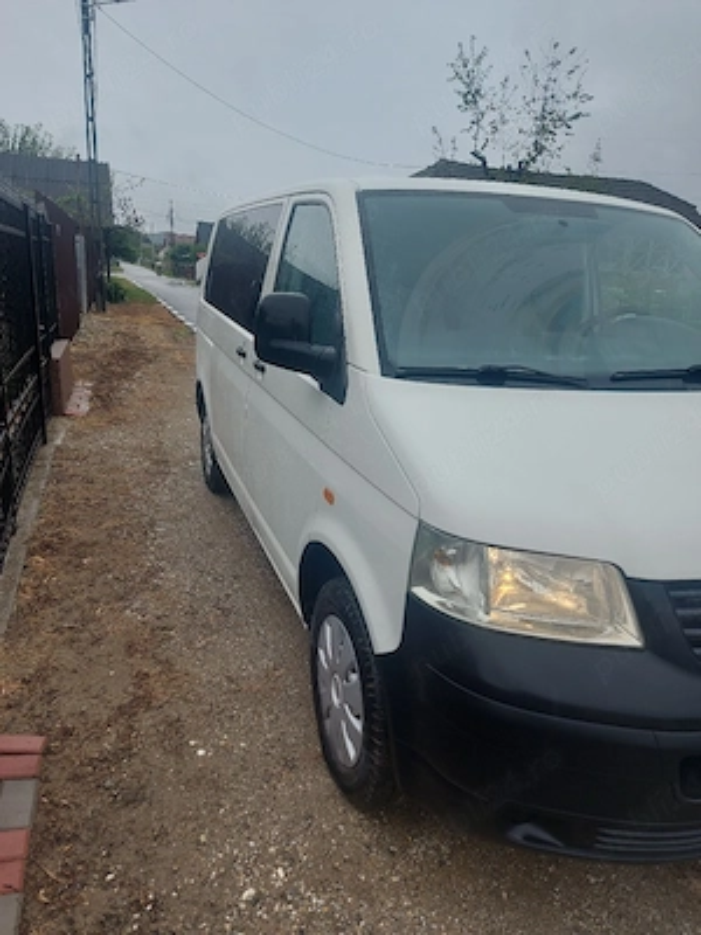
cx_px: 350
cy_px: 468
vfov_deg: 71.6
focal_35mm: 24
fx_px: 648
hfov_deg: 56.8
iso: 32
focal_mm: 5.23
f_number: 1.8
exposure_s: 1/417
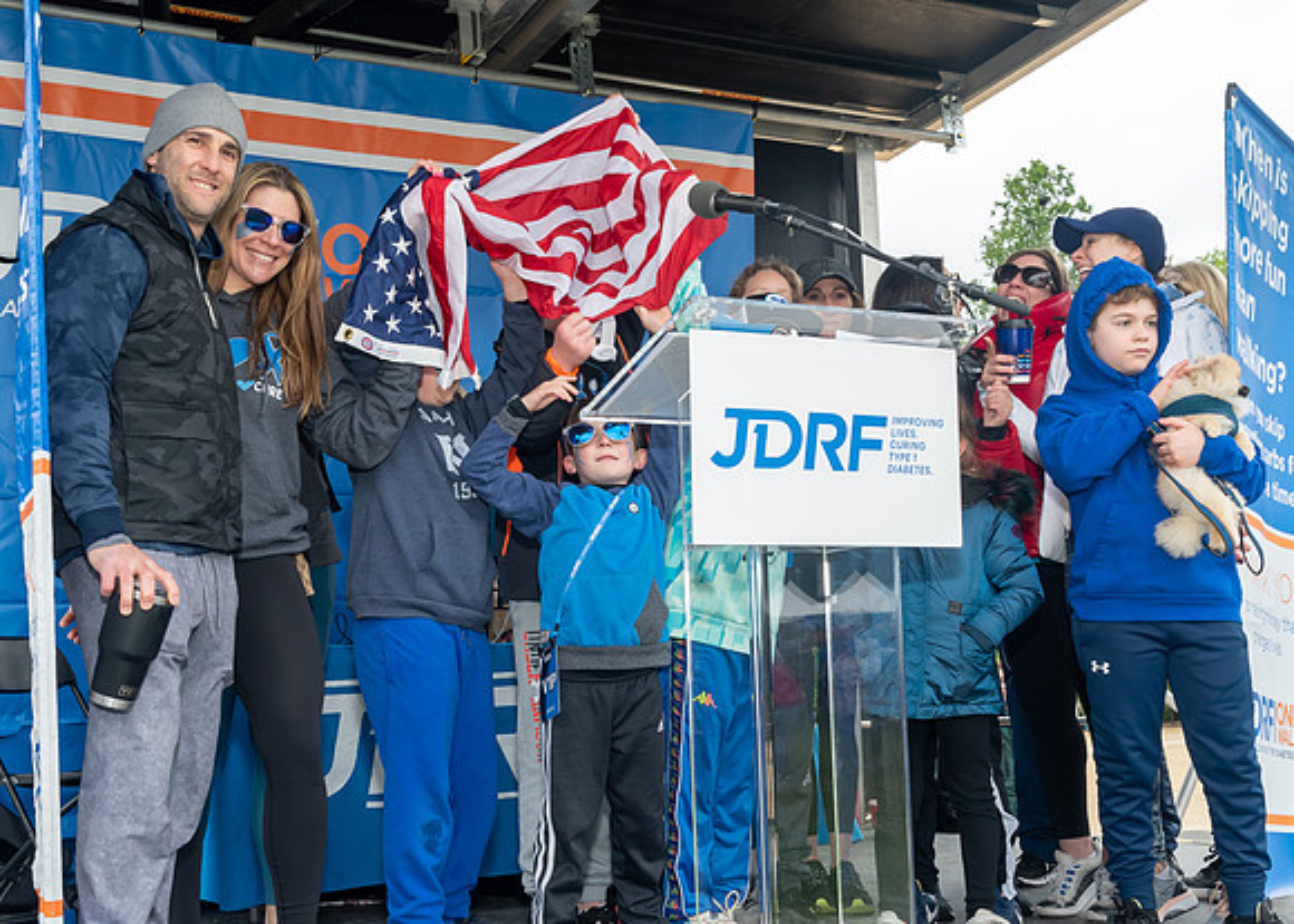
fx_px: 1713
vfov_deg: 30.2
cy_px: 498
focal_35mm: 47
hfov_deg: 41.4
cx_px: 614
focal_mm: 22
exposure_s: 1/250
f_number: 7.1
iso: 400
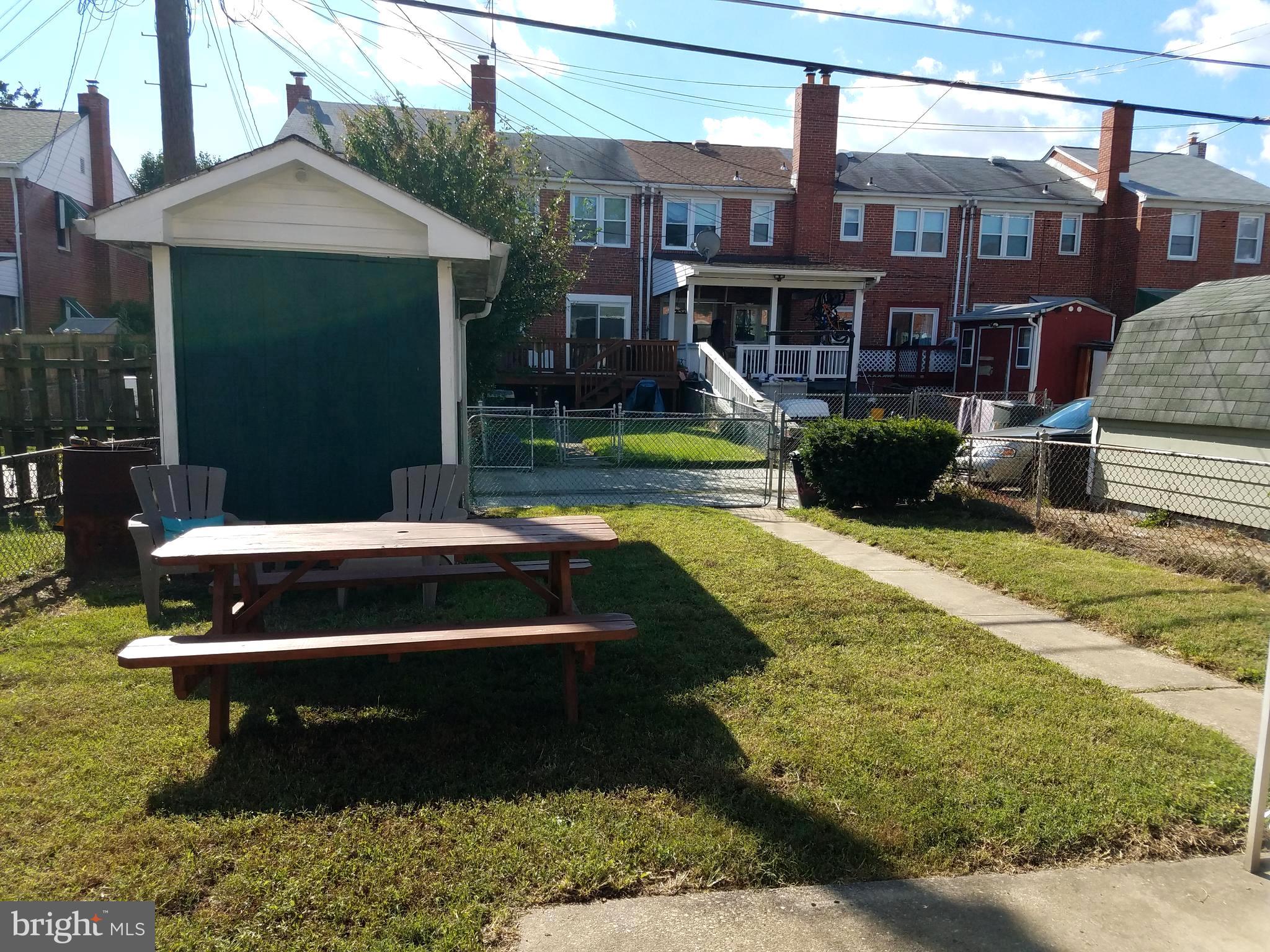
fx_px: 954
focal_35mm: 26
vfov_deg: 53.1
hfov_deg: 67.3
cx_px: 635
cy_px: 476
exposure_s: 1/1612
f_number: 1.7
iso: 40
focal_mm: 4.2
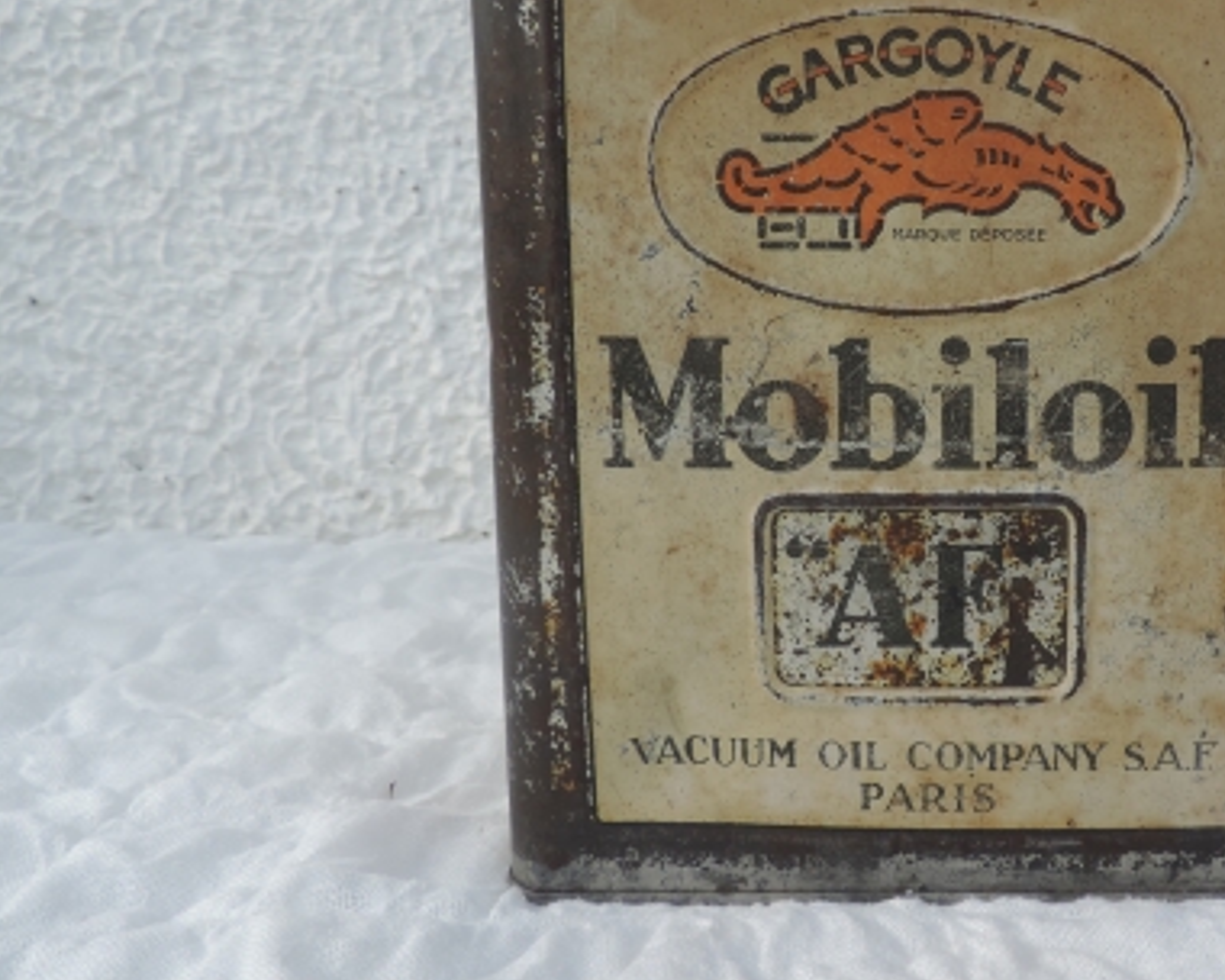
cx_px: 938
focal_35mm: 37
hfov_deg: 47.0
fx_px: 1341
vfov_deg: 40.0
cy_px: 400
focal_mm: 4.3
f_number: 3
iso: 80
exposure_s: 1/640
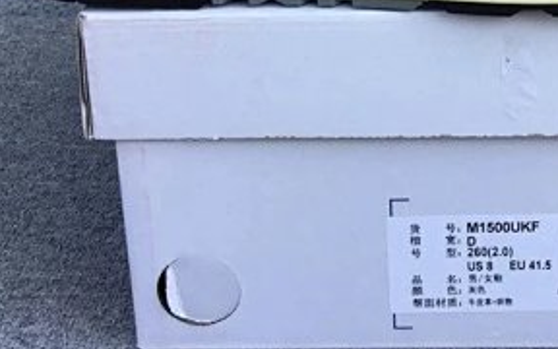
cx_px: 428
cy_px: -52
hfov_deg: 27.8
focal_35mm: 73
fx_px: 1110
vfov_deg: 17.2
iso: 25
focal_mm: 3.3
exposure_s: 1/426
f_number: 2.4
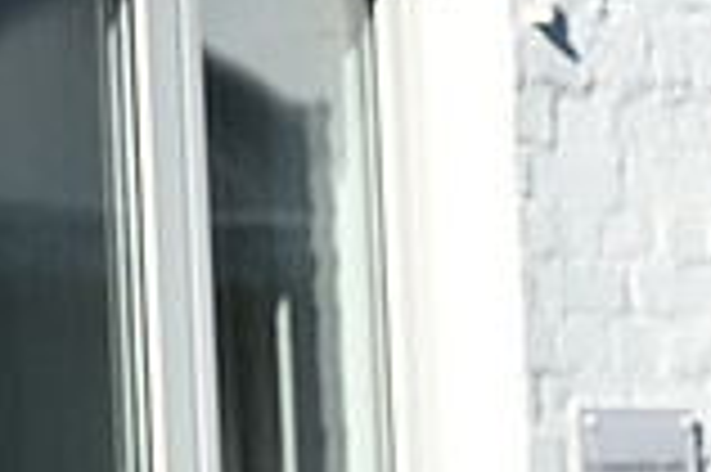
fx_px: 8701
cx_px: 1296
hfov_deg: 4.6
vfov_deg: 3.1
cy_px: 272
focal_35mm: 441
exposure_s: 1/1600
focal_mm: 120
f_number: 5.6
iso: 320
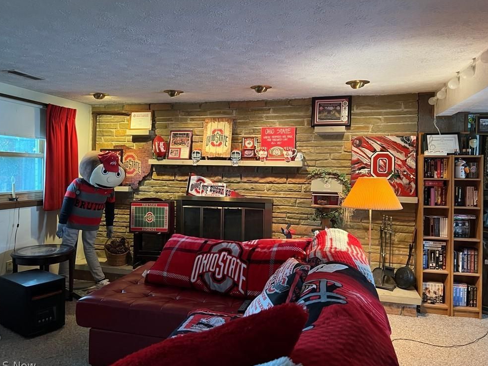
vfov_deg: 51.4
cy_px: 184
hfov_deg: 65.3
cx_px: 238
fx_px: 381
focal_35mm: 27
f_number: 1.5
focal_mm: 5.7
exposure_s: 1/60
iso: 400
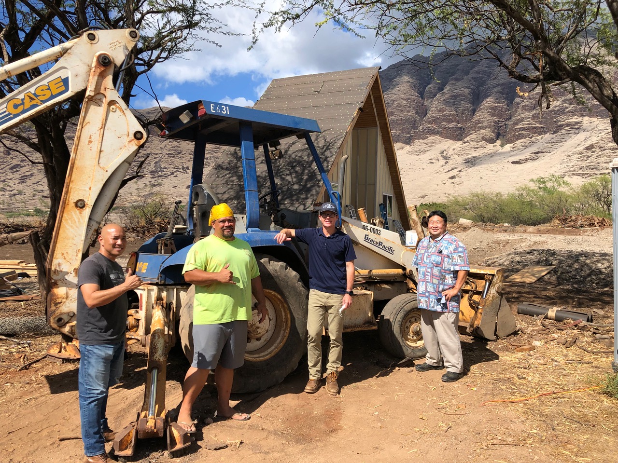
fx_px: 500
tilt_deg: -1.0
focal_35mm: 28
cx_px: 309
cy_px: 232
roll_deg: -0.8
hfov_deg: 63.4
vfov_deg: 49.7
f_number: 1.8
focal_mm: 4
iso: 20
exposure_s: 1/2183
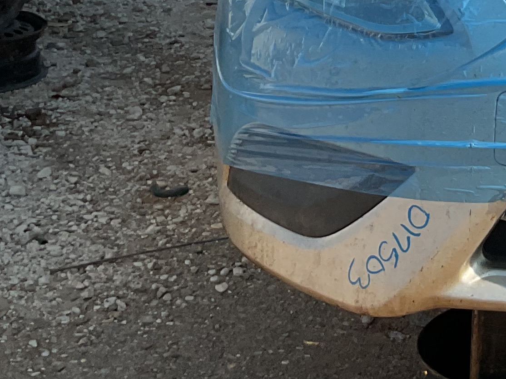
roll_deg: -3.3
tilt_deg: -10.5
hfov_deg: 17.5
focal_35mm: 105
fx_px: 1535
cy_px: -143
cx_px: 676
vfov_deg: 13.5
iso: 16
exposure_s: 1/1912
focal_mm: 3
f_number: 1.8
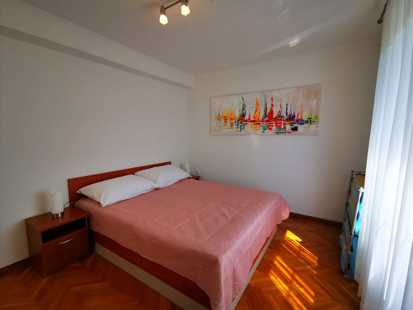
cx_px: 206
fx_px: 191
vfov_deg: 78.1
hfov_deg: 94.5
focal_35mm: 16
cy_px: 155
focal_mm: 2.35
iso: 50
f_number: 2.2
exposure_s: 1/146
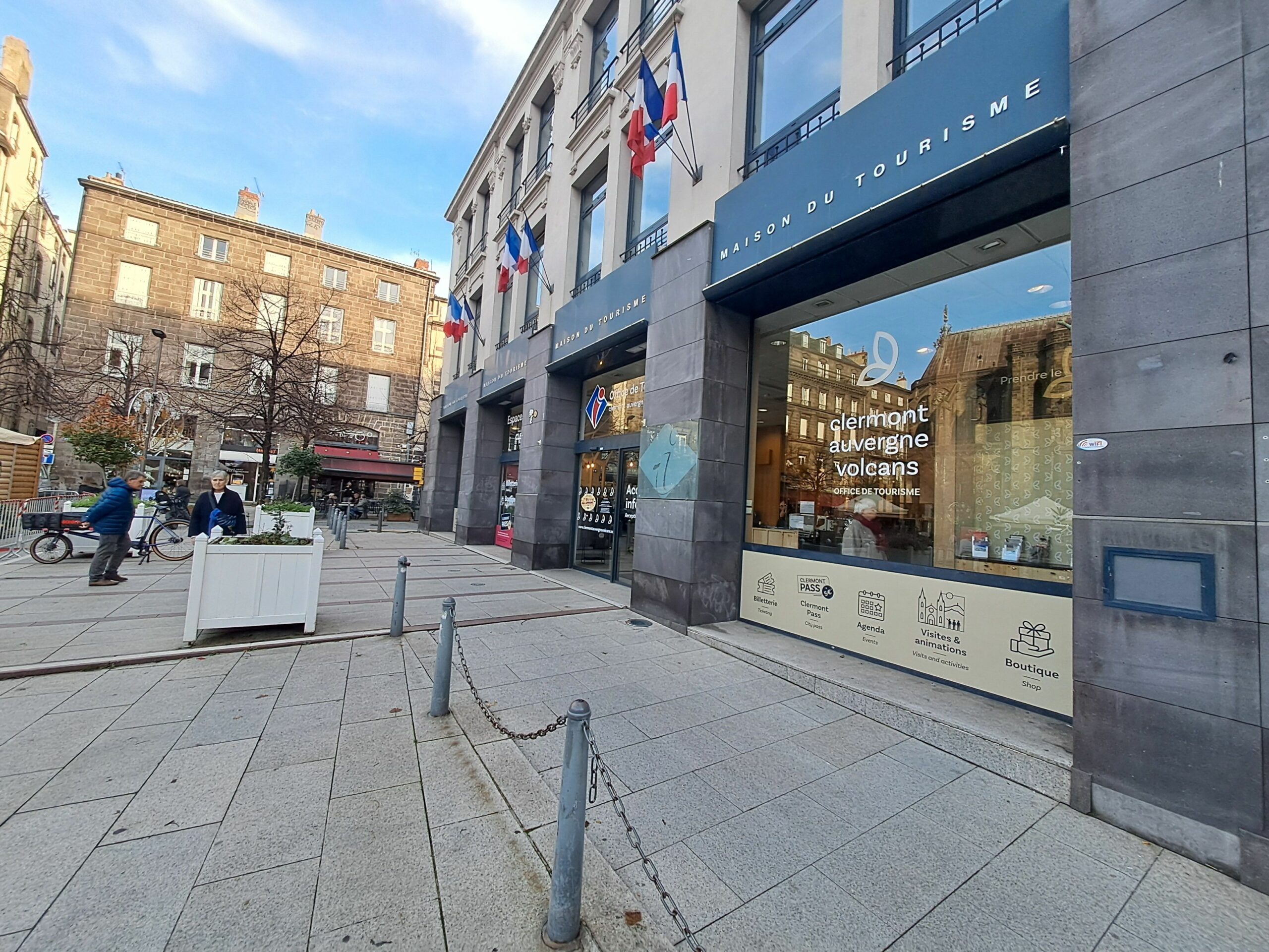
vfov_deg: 89.9
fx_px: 477
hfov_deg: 106.2
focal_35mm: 13
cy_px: 476
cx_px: 634
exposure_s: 1/212
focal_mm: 1.42
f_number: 2.2
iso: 40
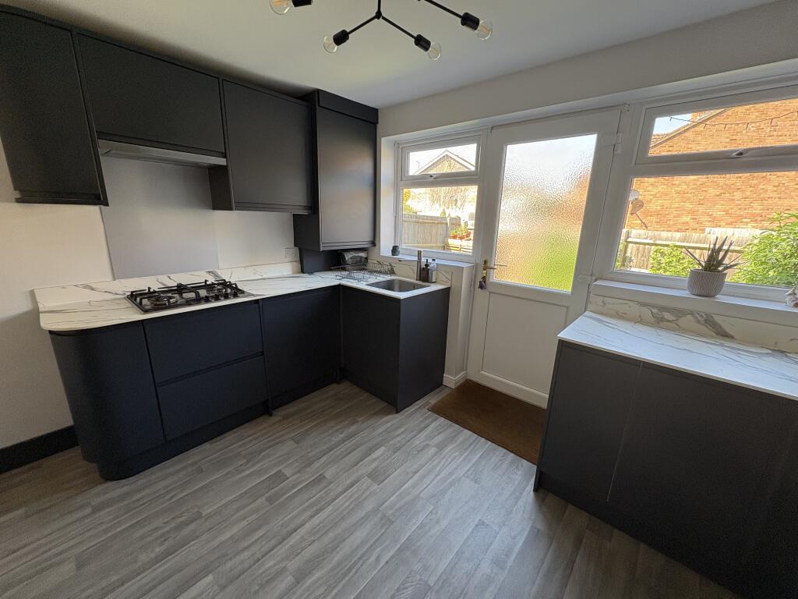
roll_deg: -1.0
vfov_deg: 85.7
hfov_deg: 102.1
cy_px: 300
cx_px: 399
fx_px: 323
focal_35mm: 14
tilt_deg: -14.4
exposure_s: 1/99
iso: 80
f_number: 2.2
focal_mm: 2.22
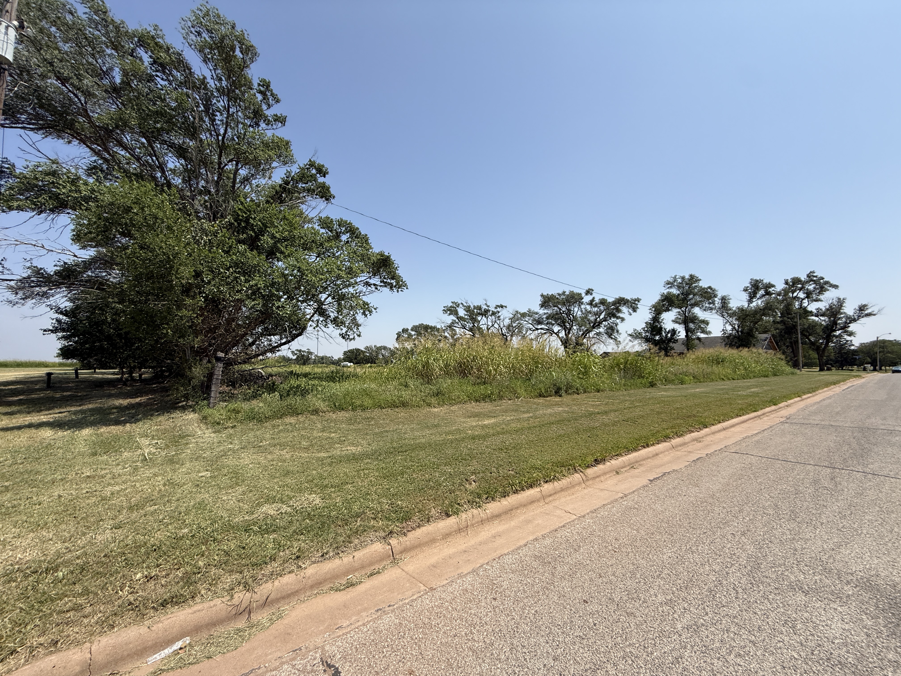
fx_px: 364
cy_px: 338
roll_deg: +0.3
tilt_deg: +5.5
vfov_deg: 85.7
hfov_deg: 102.1
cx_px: 450
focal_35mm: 14
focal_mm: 2.22
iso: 50
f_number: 2.2
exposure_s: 1/2320
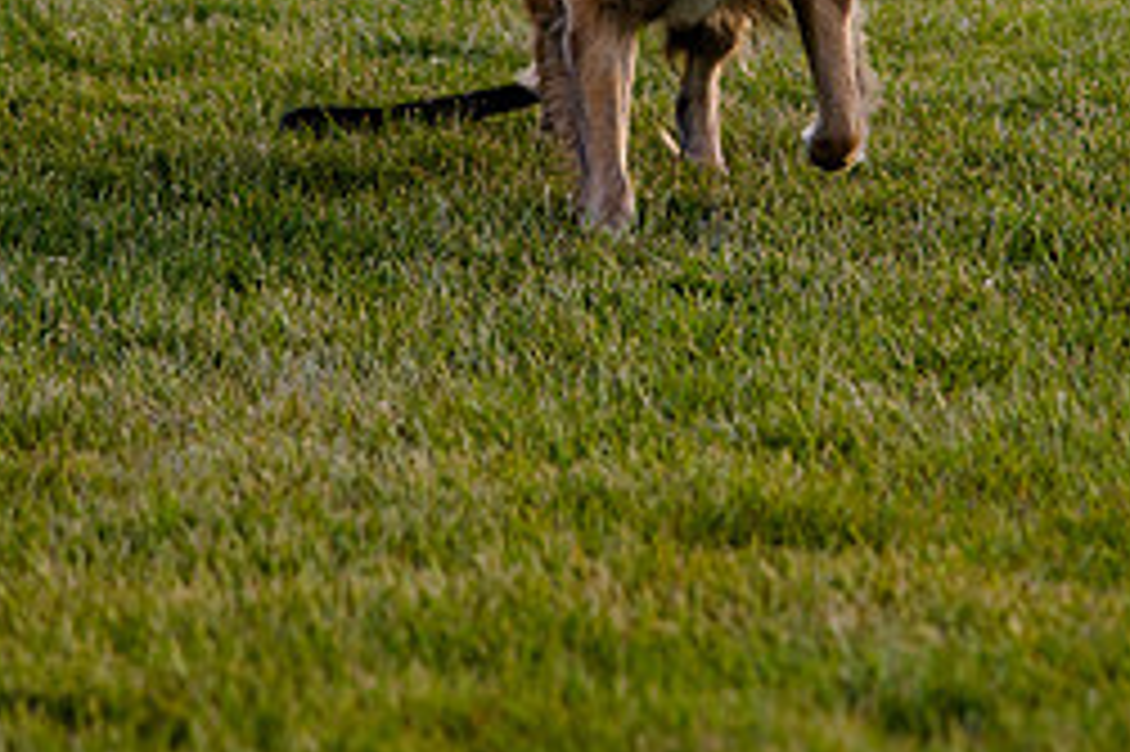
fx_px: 11669
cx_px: 813
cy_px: -211
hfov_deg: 5.5
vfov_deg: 3.7
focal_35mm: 372
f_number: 4
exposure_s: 1/320
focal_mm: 112
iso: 320
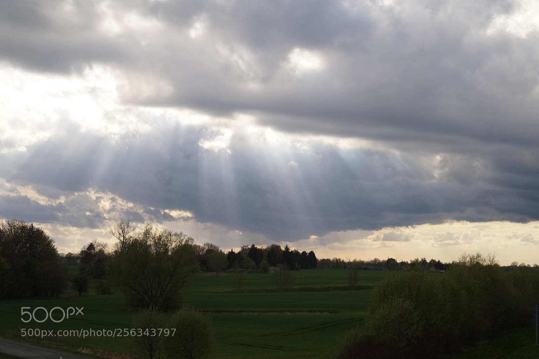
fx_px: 1010
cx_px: 270
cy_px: 180
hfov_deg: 29.9
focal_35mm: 68
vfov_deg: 20.1
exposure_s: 1/3200
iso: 400
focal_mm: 45
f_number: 5.6
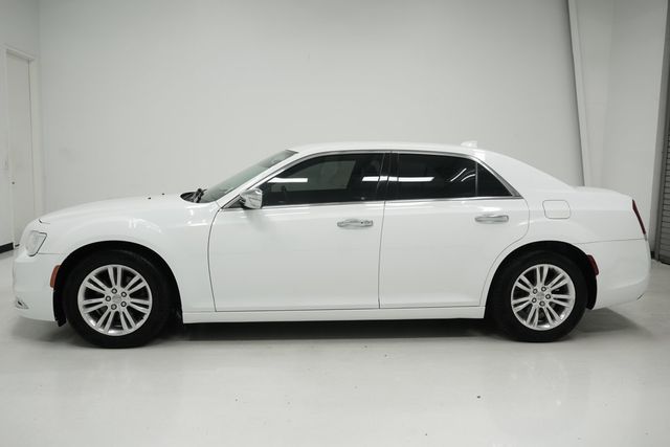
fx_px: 577
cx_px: 335
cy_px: 224
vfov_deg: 42.3
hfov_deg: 60.3
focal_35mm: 31
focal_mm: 21
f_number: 5.6
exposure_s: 1/200
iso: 400
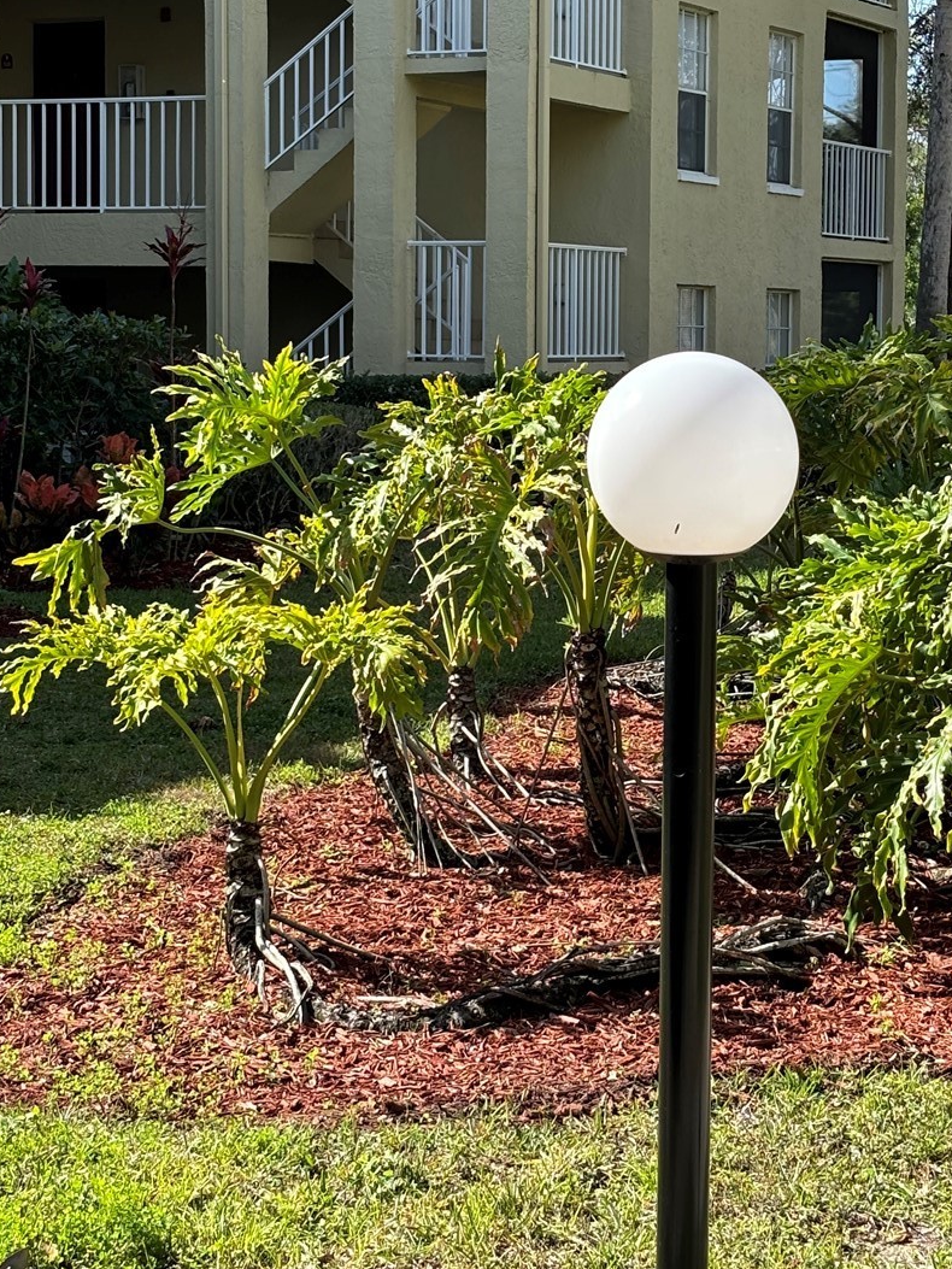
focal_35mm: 79
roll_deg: -0.8
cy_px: 421
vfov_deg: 24.6
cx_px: 590
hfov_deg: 18.6
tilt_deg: -2.4
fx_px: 2896
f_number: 1.6
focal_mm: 5.96
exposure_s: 1/693
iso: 32
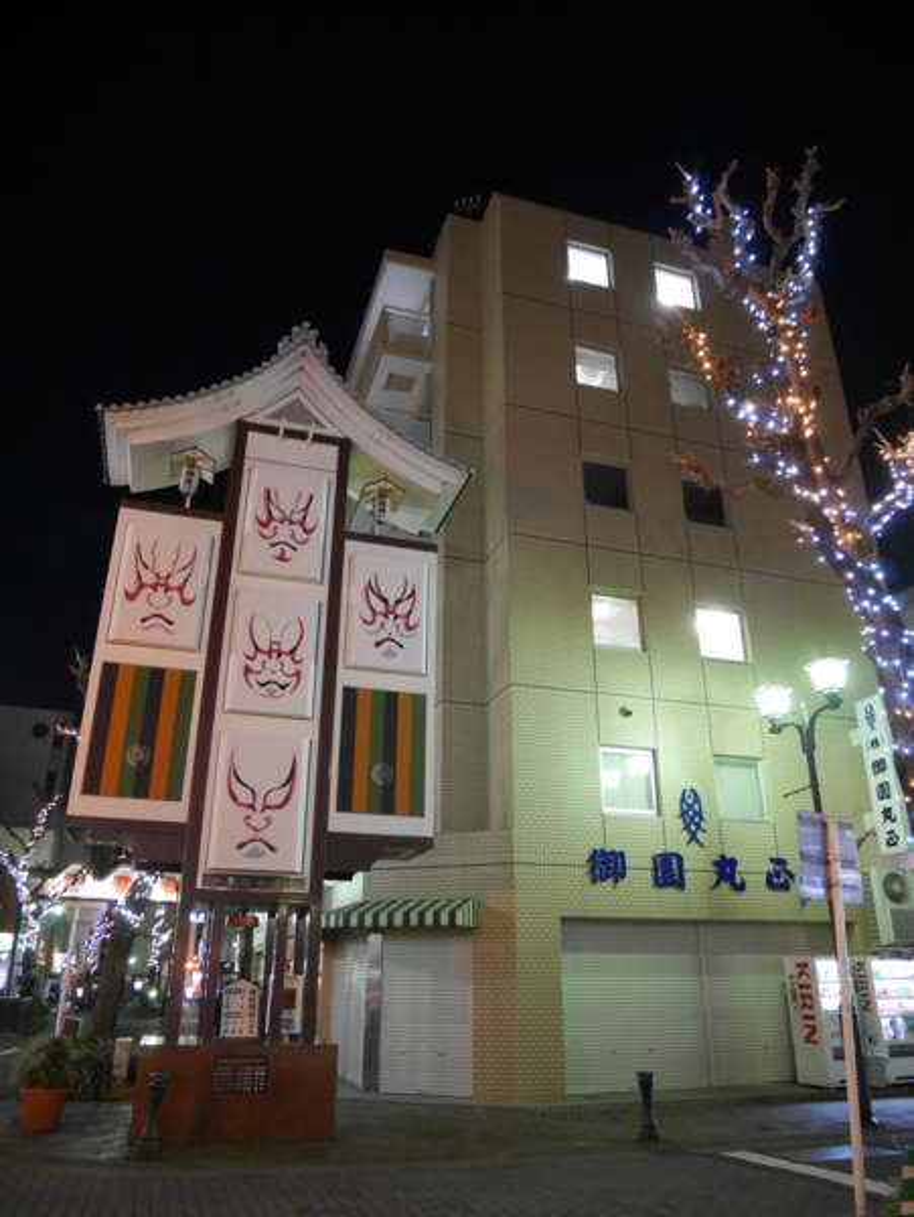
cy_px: 608
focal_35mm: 24
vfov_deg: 71.6
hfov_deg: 56.9
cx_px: 457
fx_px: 844
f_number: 3.5
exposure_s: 1/25
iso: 3200
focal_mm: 12
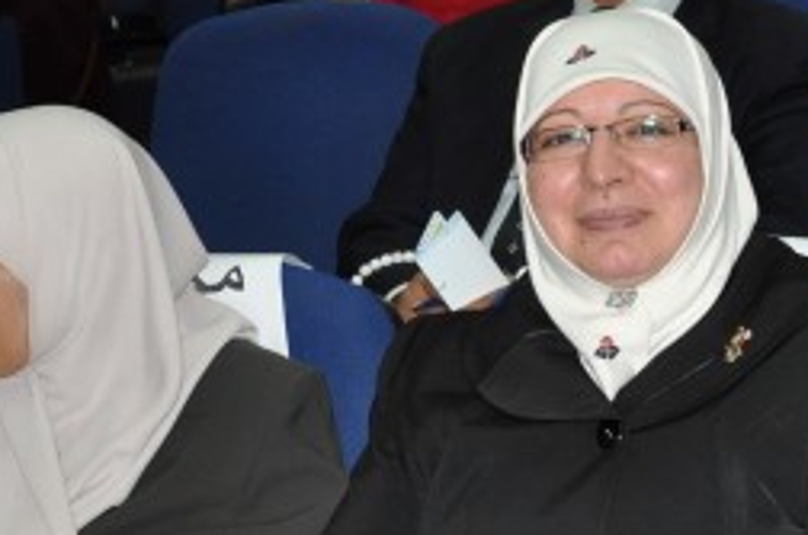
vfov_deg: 10.6
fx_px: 2890
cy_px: 349
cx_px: 678
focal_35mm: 129
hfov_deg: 15.8
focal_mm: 30
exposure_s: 1/60
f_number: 4.2
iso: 800
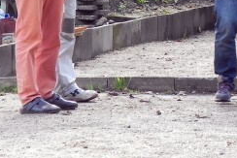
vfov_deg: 4.3
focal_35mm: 319
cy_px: -69
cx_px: 195
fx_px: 2101
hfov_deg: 6.4
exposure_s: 1/81.5
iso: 160
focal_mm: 20.8
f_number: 4
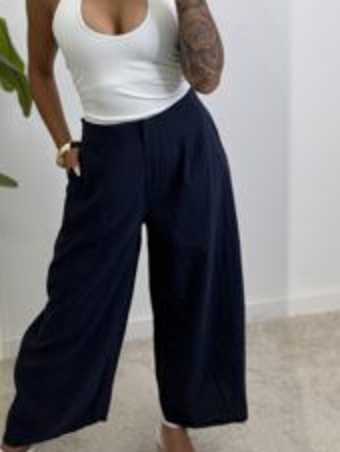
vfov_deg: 40.3
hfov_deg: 31.2
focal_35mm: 46
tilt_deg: -34.2
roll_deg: +6.5
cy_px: 128
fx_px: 601
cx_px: 100
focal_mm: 5.96
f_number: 1.6
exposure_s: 1/105
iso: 64
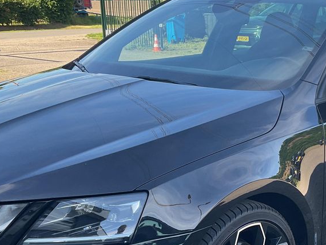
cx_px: 235
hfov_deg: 31.2
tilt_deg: -18.1
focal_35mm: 61
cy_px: 203
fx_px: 575
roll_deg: +1.1
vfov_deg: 23.6
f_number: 1.8
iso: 16
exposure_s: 1/194
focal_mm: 3
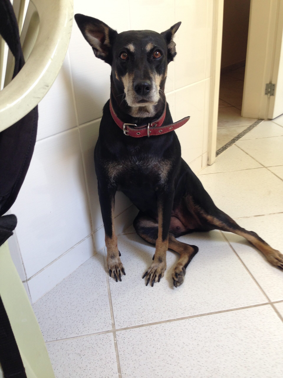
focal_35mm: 33
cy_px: 189
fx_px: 360
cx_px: 142
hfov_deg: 42.9
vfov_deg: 55.4
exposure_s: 1/20
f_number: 2.4
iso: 50
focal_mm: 4.12
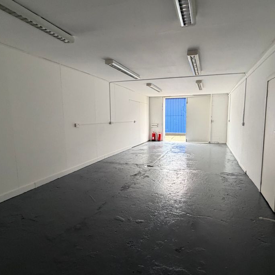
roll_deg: +0.7
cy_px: 141
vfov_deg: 74.8
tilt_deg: -4.8
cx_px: 153
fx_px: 180
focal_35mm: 20
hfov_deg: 74.6
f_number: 2.2
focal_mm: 2.22
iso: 320
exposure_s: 1/60
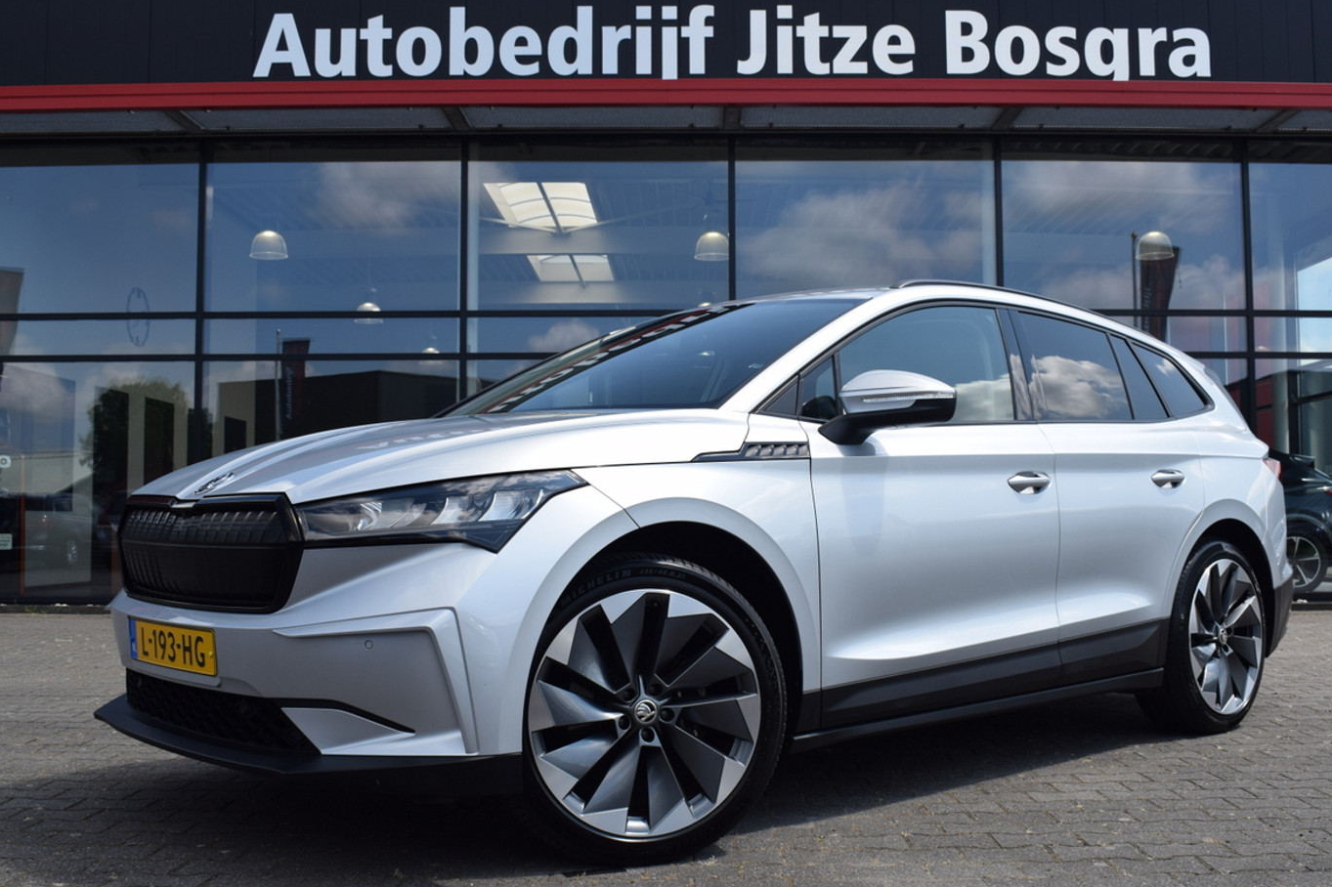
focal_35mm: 39
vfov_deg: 34.6
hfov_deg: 50.1
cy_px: 443
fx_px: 1425
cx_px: 683
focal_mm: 25
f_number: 9
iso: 200
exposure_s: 1/320
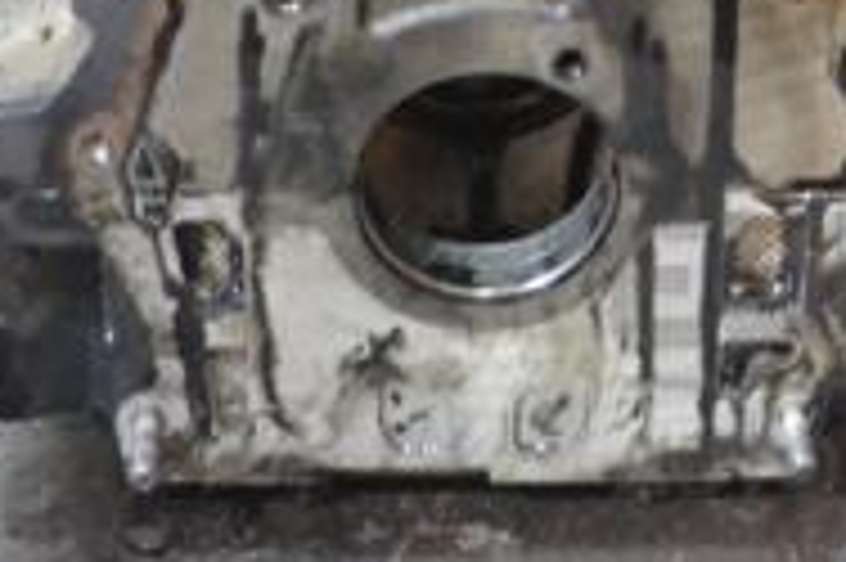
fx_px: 3592
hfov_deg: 13.4
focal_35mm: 153
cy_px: -319
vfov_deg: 8.7
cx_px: 526
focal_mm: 32
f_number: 4.8
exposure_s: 1/25
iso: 3200
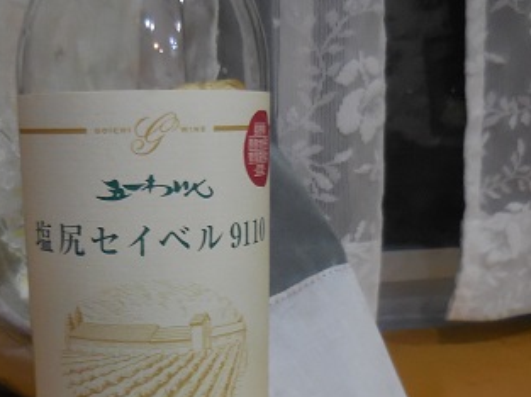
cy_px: 270
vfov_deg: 30.0
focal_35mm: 48
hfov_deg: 39.2
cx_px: 178
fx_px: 735
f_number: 3.3
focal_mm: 4.5
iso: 400
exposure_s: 1/15
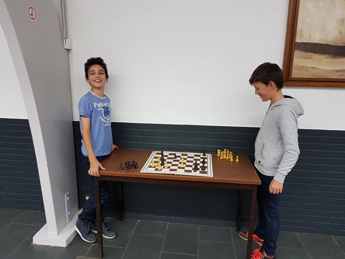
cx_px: 172
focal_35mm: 26
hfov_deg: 67.3
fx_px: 259
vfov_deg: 53.0
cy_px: 130
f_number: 1.7
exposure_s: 1/40
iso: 160
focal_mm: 4.2
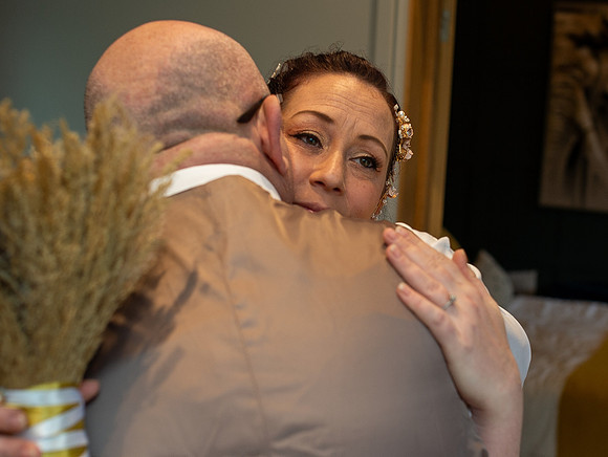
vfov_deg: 24.4
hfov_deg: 32.1
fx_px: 1055
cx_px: 342
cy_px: 210
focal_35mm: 60
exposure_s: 1/80
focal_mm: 35
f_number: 3.2
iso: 160
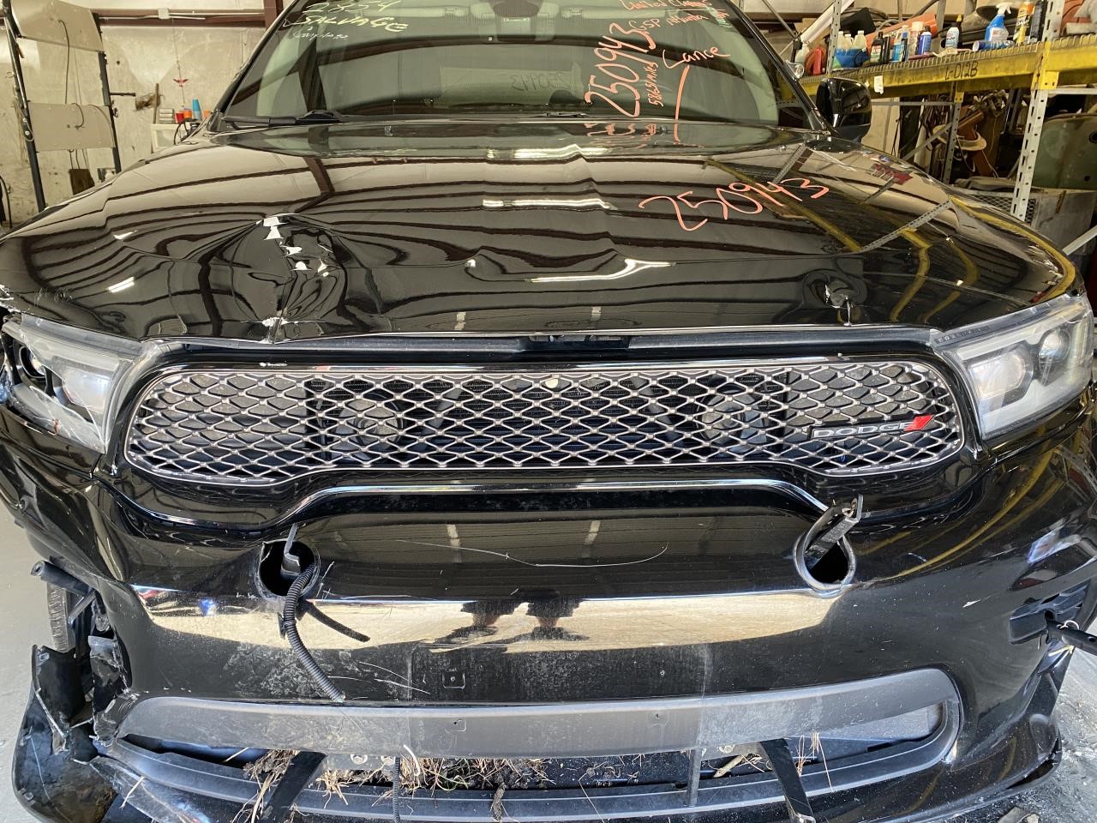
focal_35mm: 26
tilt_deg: -20.1
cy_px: 412
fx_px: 824
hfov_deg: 67.3
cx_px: 548
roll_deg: -0.9
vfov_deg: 53.1
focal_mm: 4.25
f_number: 1.8
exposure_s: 1/64
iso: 125
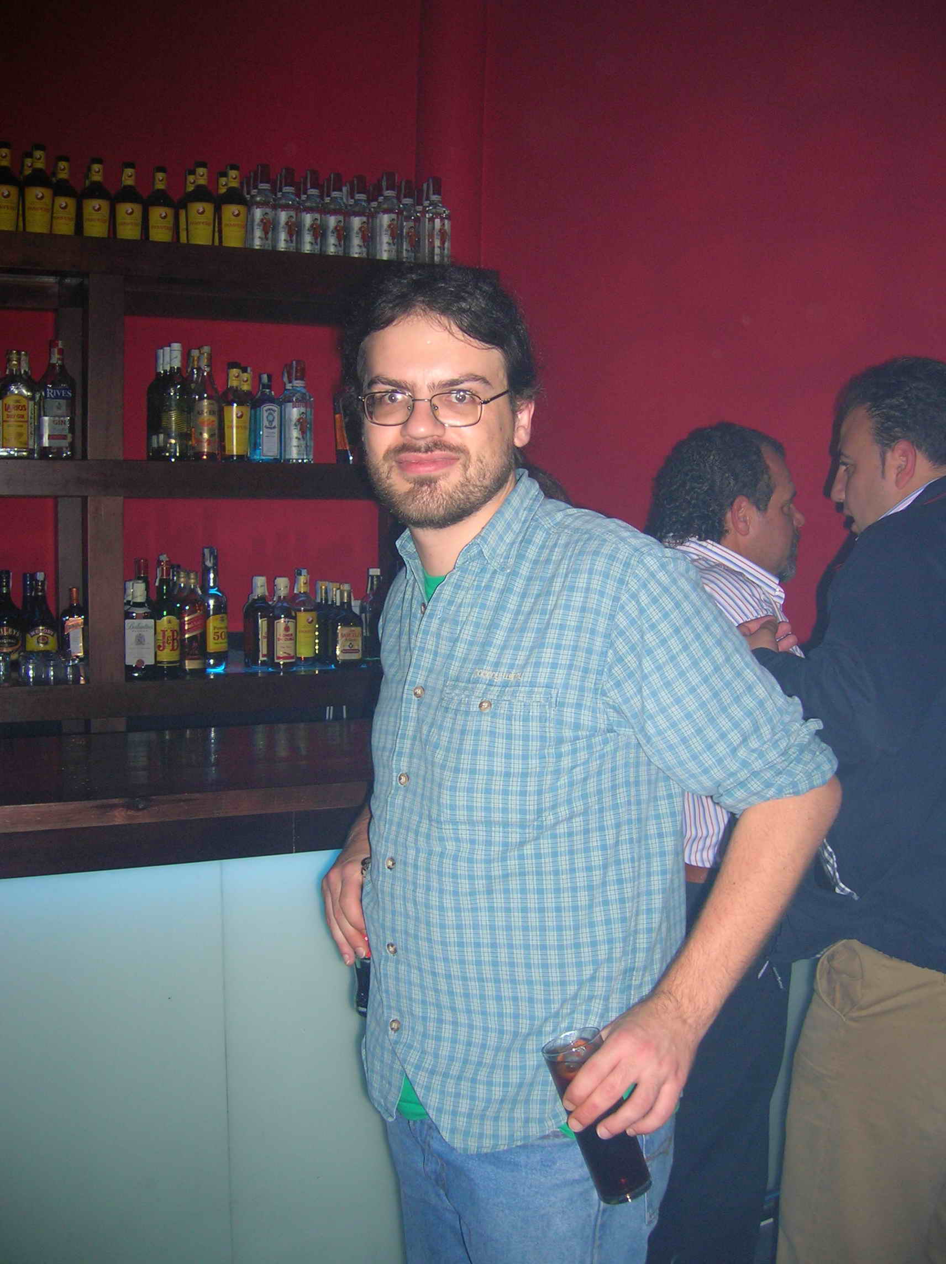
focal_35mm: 34
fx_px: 1241
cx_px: 473
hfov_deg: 41.7
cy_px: 632
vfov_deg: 54.0
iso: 85
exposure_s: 1/60.1
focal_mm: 5.7
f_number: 2.9
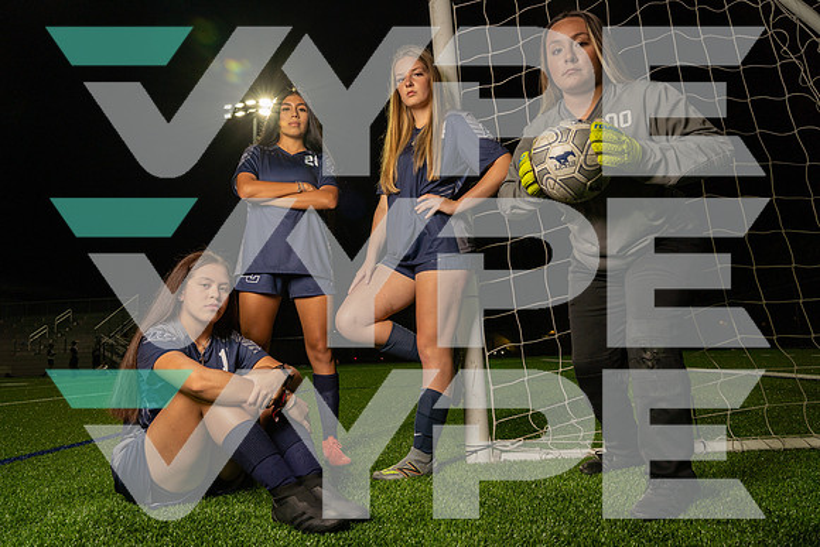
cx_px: 410
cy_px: 274
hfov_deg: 73.7
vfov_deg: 53.2
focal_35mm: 24
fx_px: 547
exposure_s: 1/200
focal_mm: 24
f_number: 7.1
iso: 500
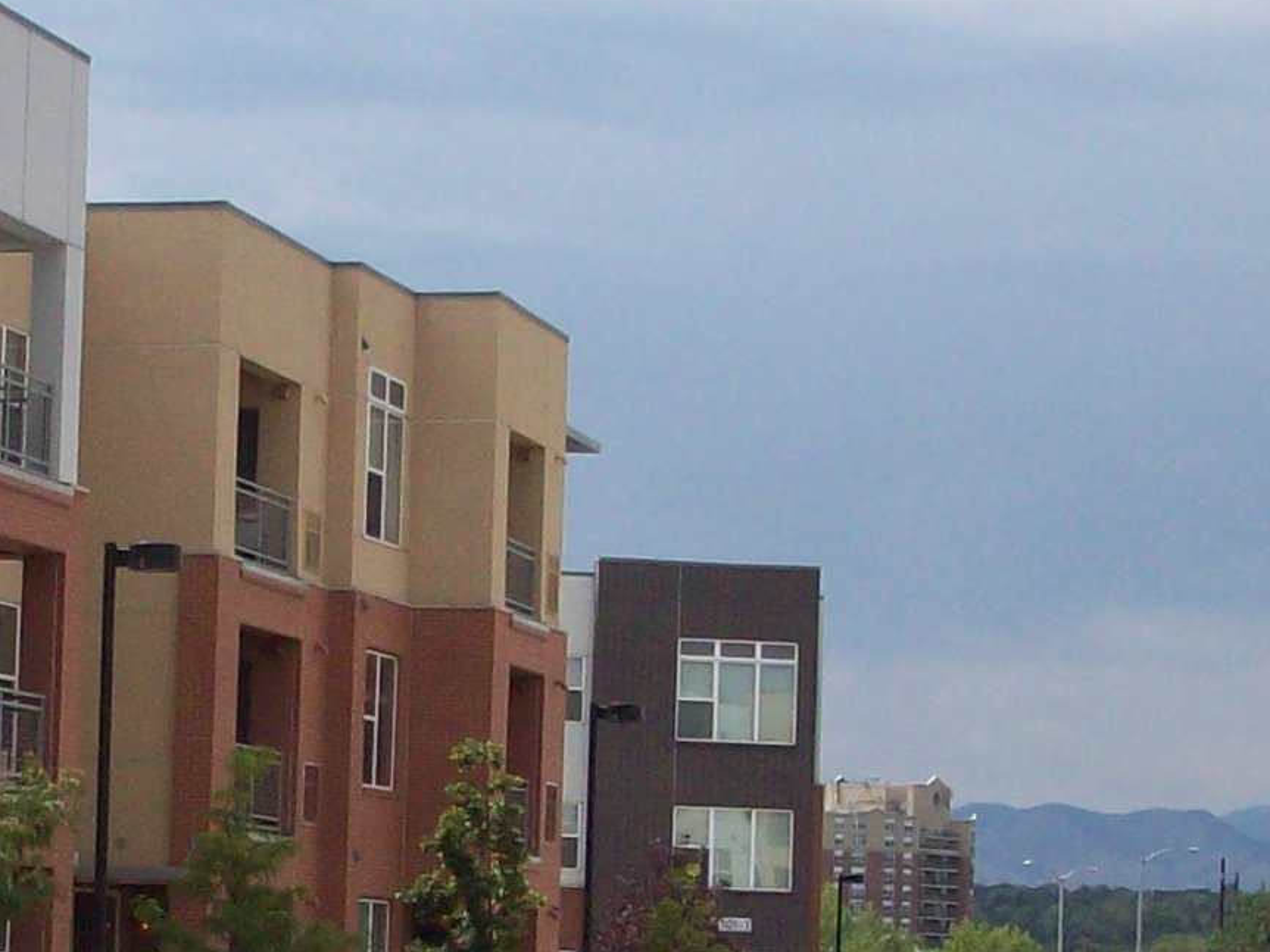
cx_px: 293
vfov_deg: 11.2
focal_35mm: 131
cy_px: 923
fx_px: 4805
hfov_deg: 15.0
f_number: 5.6
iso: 80
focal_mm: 6.2
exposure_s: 1/559
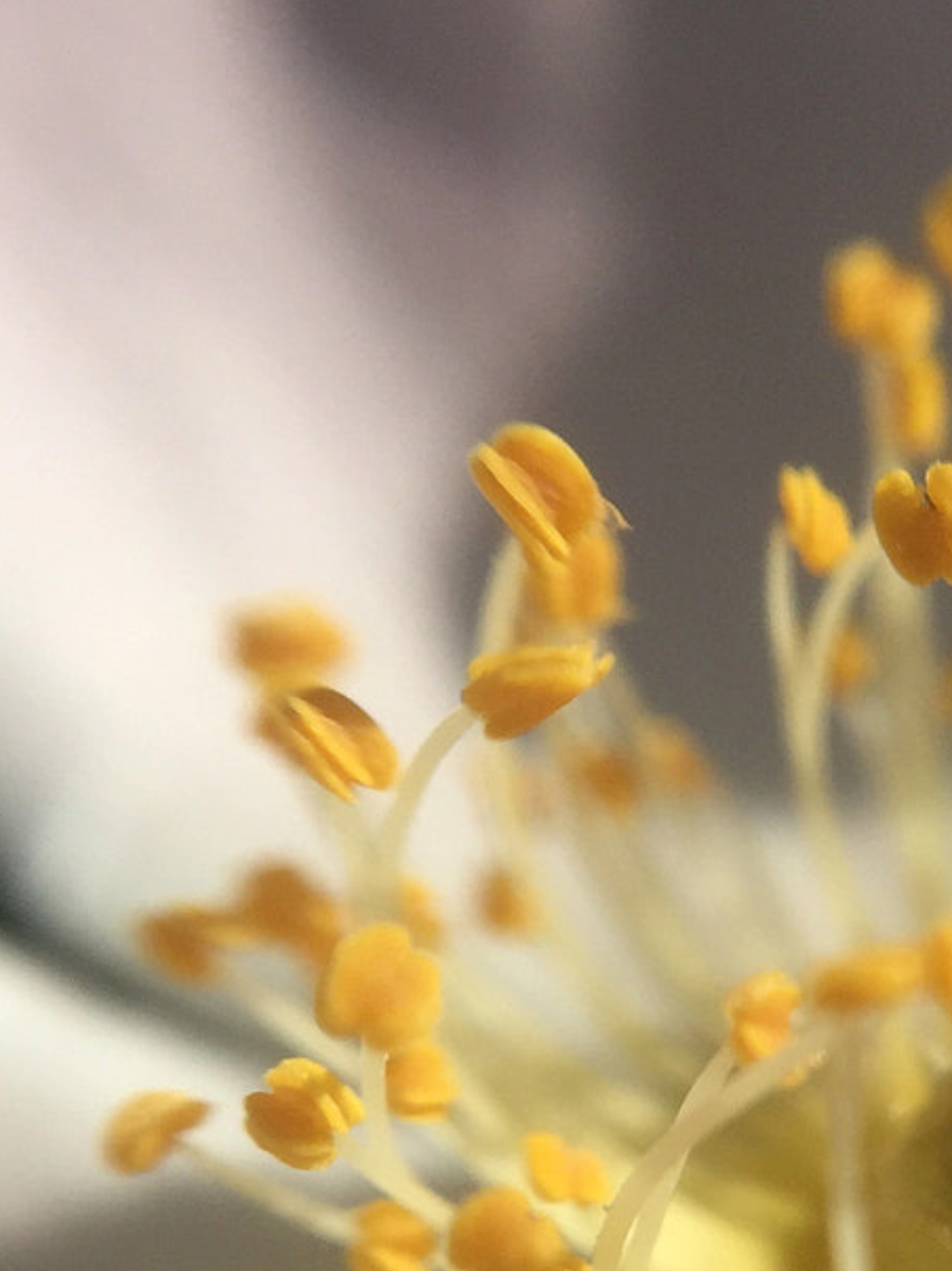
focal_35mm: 77
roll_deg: +9.8
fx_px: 2825
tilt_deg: -19.1
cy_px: 1168
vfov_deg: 24.5
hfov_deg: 18.3
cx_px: 1085
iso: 32
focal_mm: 4.15
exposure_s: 1/4405
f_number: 2.2
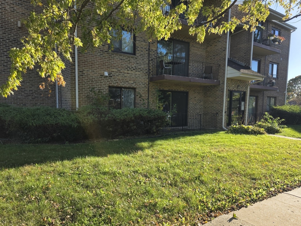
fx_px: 200
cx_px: 150
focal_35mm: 23
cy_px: 113
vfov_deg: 58.9
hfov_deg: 73.9
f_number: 1.7
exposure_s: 1/1437
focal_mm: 6.3
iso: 80
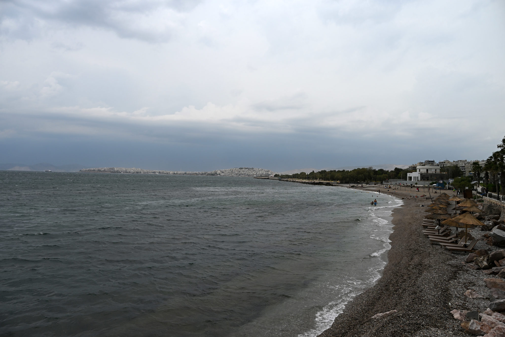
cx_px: 252
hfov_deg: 73.7
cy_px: 168
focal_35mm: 24
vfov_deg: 53.1
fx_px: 337
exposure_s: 1/250
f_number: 5
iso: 160
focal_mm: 24
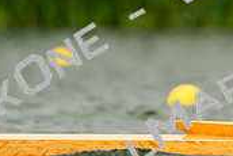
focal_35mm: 2025
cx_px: 335
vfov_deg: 0.7
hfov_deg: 1.0
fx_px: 13117
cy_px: 7
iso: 500
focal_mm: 600
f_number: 6.3
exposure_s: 1/2000
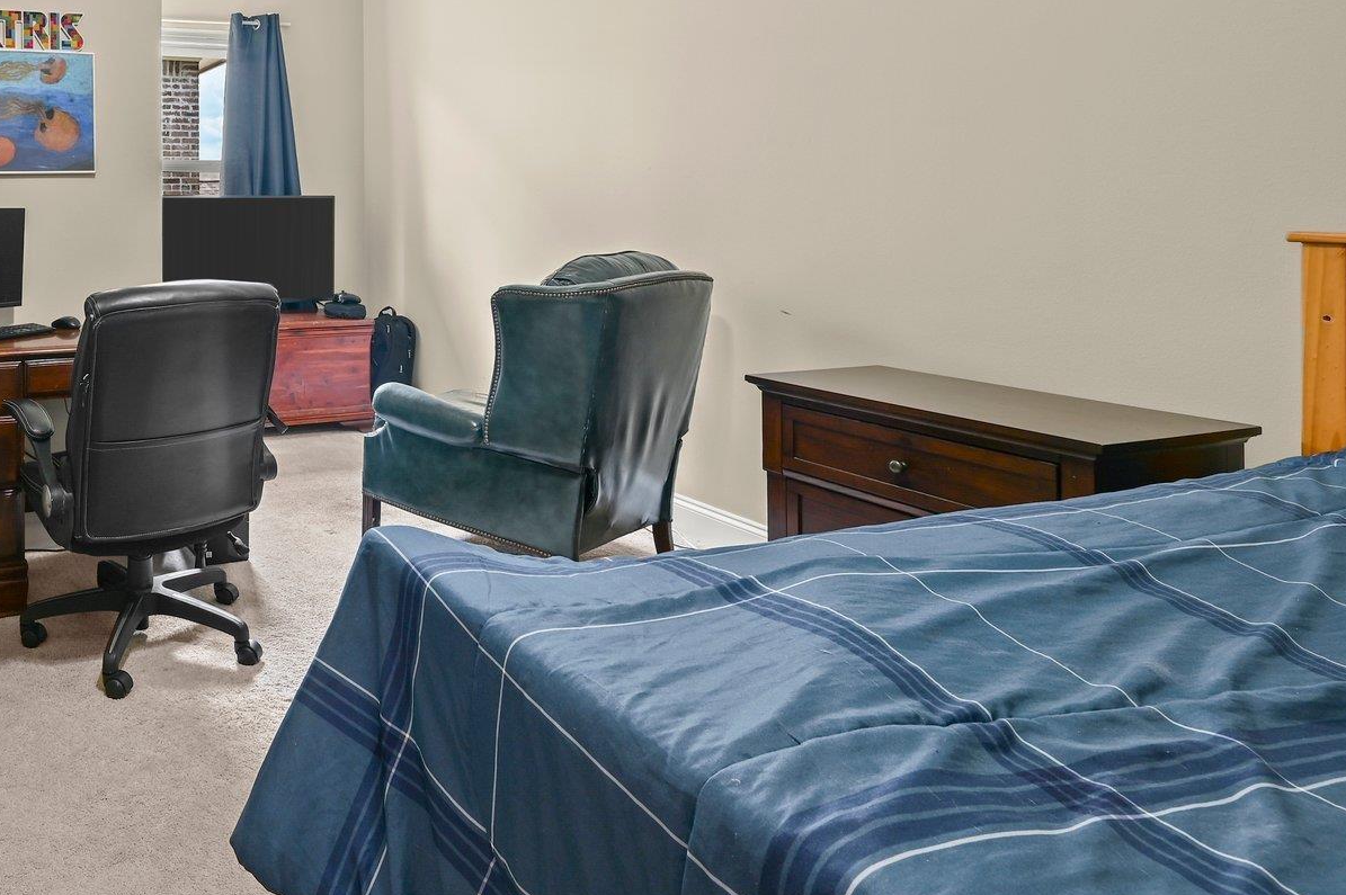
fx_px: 897
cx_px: 219
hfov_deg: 65.2
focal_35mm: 24
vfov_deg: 50.9
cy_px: 224
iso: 200
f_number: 10
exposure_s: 1.6
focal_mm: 14
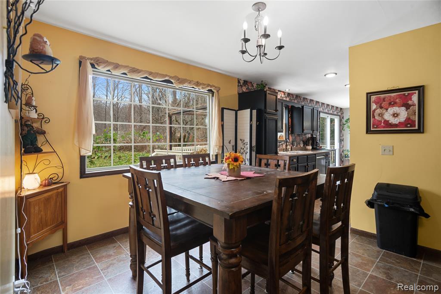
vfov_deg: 43.6
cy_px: 147
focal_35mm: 30
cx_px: 220
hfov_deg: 61.9
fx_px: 368
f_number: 9
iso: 320
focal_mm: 30
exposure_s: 1/2.5
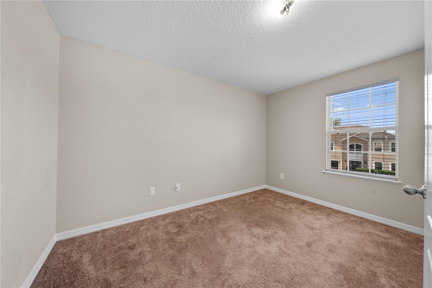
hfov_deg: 112.6
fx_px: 144
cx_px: 216
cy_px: 144
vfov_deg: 90.0
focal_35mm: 12
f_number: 8
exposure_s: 1/2.5
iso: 200
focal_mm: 12
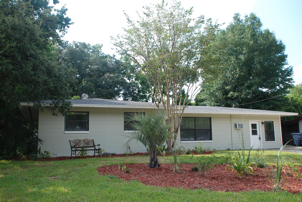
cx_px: 151
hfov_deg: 53.0
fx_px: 303
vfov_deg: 37.0
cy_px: 101
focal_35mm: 36
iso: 100
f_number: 6.3
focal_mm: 24
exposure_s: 1/160
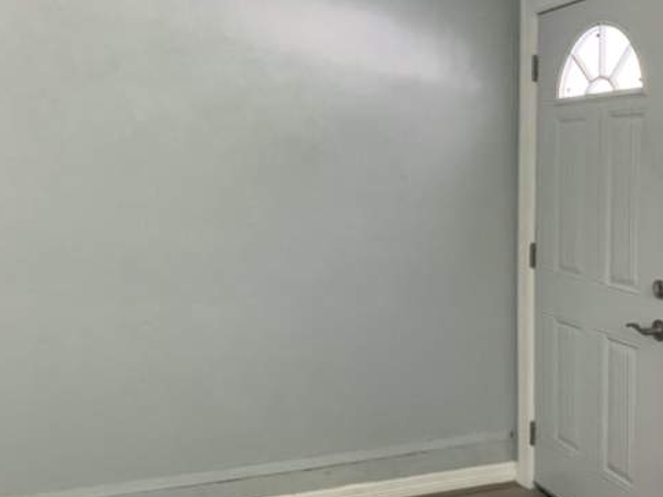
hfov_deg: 43.7
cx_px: 389
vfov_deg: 33.6
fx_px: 824
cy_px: 246
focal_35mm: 43
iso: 250
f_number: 1.8
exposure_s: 1/60
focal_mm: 4.25
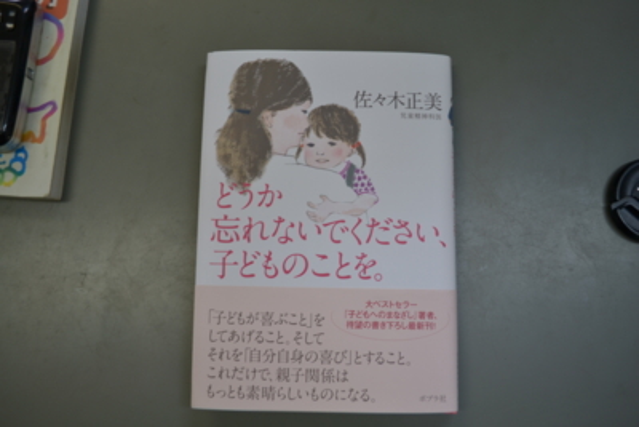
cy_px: 214
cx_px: 320
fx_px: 533
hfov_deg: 61.9
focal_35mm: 30
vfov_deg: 43.6
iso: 100
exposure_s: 1/30
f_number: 3.8
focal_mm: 20
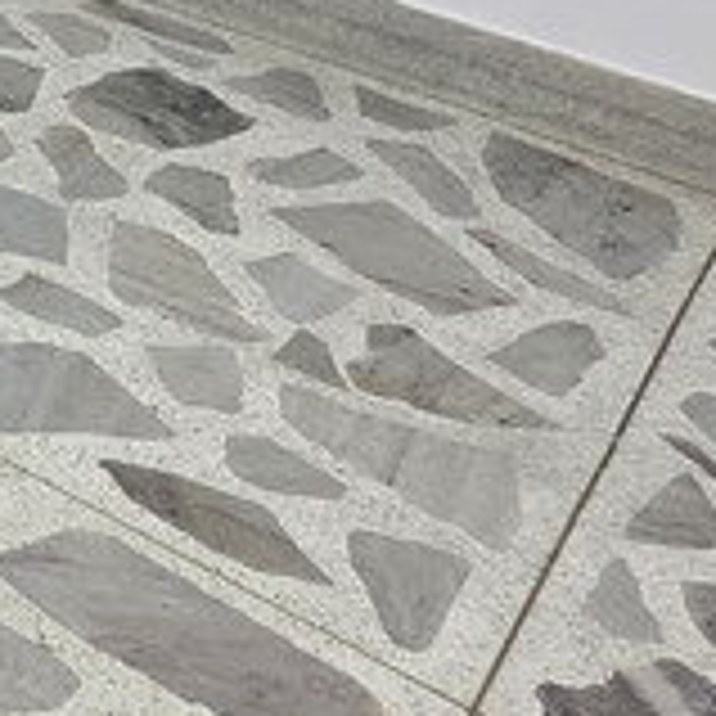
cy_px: -576
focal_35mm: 78
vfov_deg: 17.8
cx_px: -1009
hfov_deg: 14.5
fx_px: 1825
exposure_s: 1/60
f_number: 1.9
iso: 200
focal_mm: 2.2
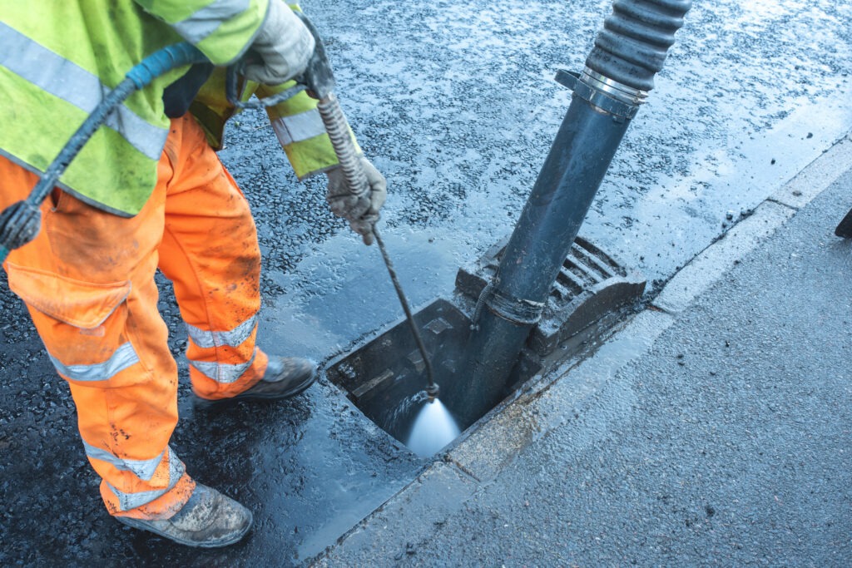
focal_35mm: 35
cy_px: 284
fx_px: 828
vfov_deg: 37.9
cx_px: 426
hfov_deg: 54.4
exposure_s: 1/100
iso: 400
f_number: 5.6
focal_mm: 35
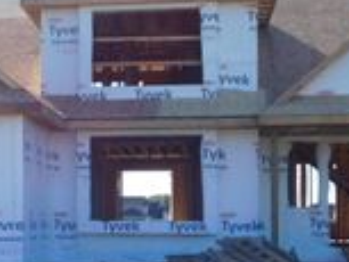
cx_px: 5
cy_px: 190
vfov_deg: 15.1
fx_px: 989
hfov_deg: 19.5
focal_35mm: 98
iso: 125
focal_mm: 5.3
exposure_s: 1/800
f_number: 3.2
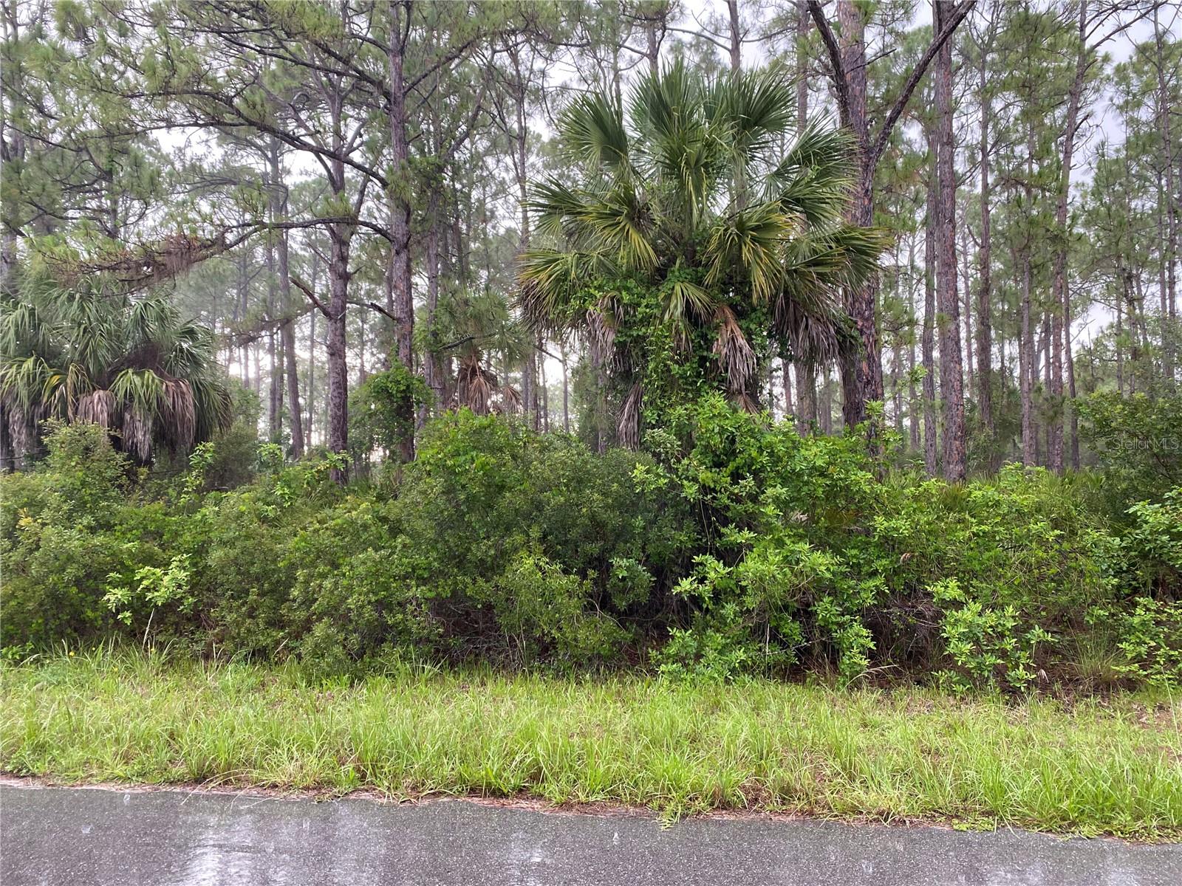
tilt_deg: +4.7
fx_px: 888
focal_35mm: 26
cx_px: 591
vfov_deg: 53.1
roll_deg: -0.1
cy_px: 443
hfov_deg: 67.3
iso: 125
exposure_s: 1/107
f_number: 1.8
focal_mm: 4.25
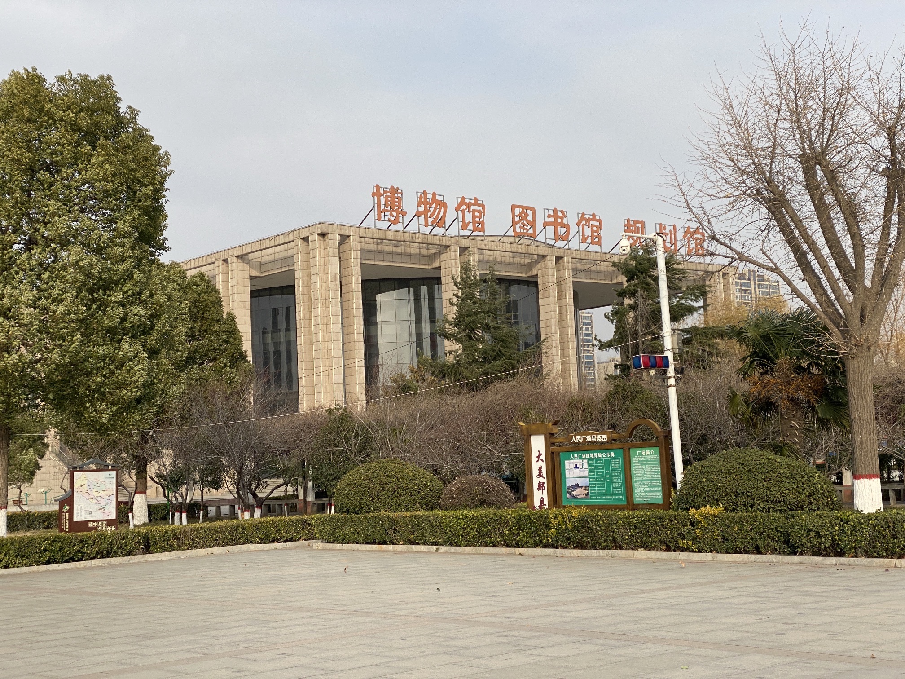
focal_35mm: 52
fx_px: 1359
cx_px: 452
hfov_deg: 36.8
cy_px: 340
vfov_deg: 28.0
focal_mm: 6
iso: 20
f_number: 2
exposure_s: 1/1043
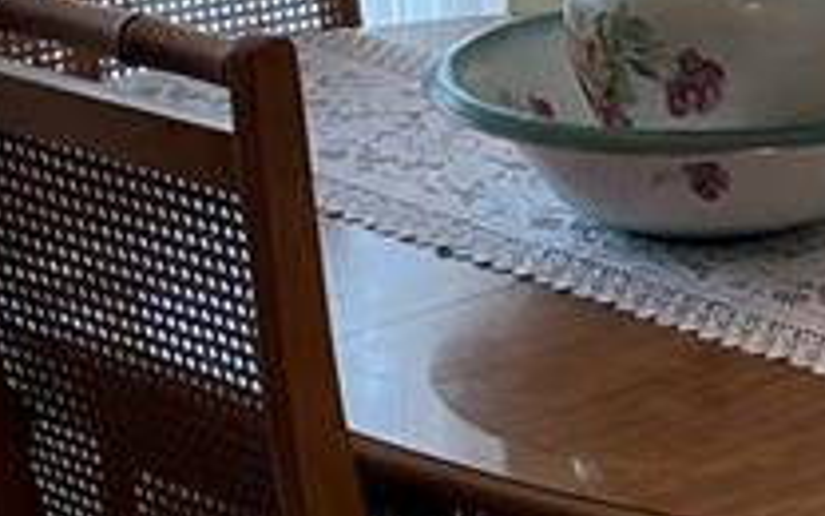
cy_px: -183
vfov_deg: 8.1
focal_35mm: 159
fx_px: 3575
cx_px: 805
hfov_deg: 13.0
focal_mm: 4.2
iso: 64
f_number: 1.6
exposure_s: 1/120
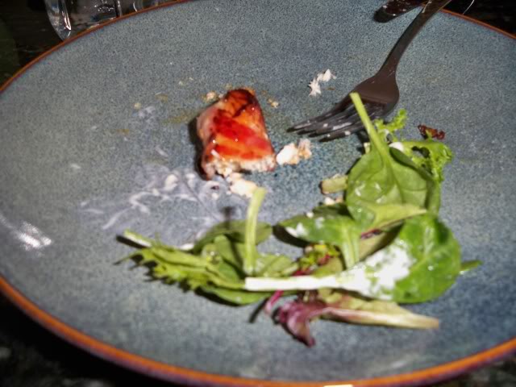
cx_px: 258
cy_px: 194
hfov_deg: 52.6
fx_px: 522
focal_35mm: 35
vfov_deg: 40.7
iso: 200
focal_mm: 6.3
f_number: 3.1
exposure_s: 1/60
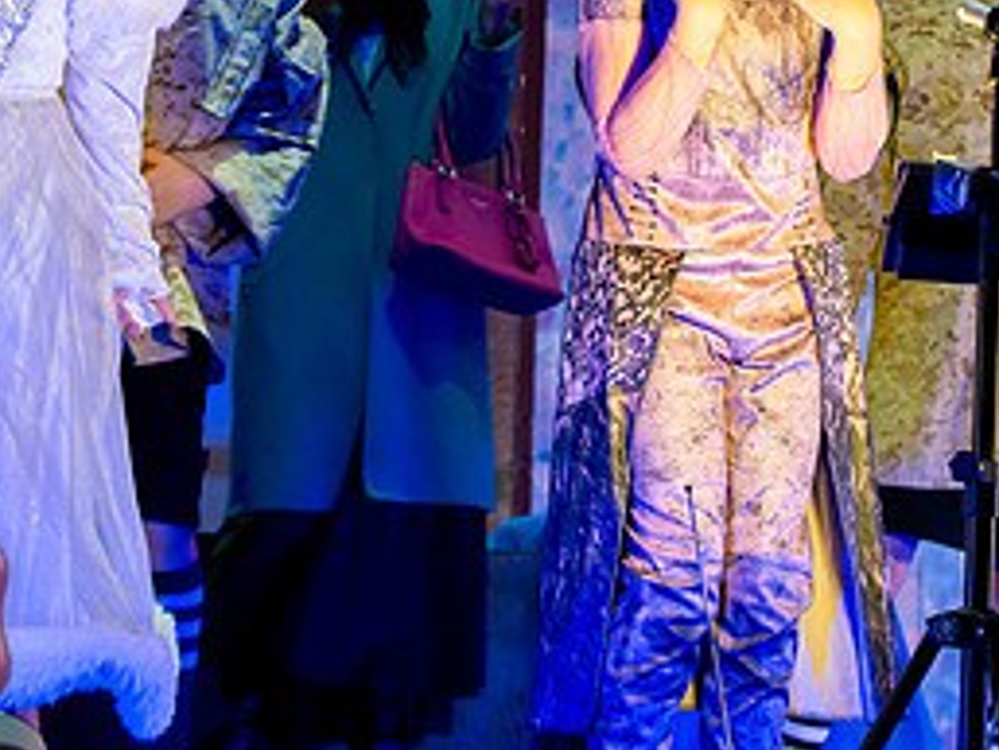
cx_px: 727
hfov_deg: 13.0
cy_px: 134
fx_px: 4389
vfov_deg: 9.7
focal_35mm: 152
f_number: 5
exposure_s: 1/60
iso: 1000
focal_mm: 70
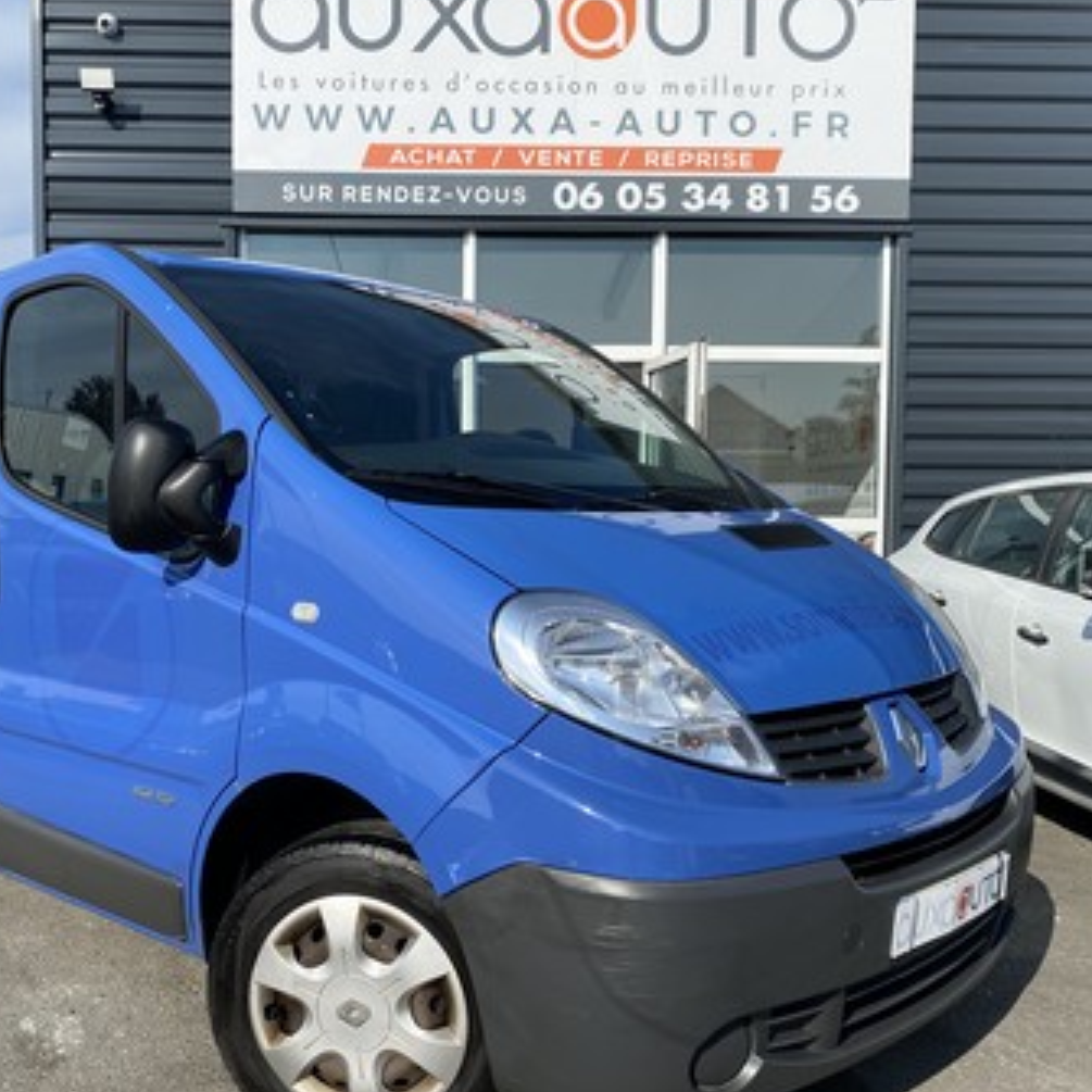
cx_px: 417
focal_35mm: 35
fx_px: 1249
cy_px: 579
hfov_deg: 46.8
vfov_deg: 47.2
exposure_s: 1/3040
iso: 32
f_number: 1.8
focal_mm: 4.25
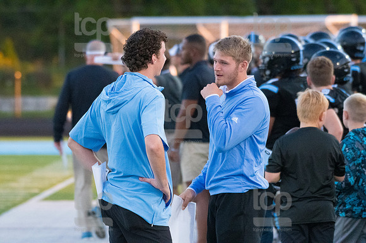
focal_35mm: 390
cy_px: 122
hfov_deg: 5.3
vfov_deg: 3.5
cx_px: 183
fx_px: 3963
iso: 5000
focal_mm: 260
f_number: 5.6
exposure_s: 1/2000
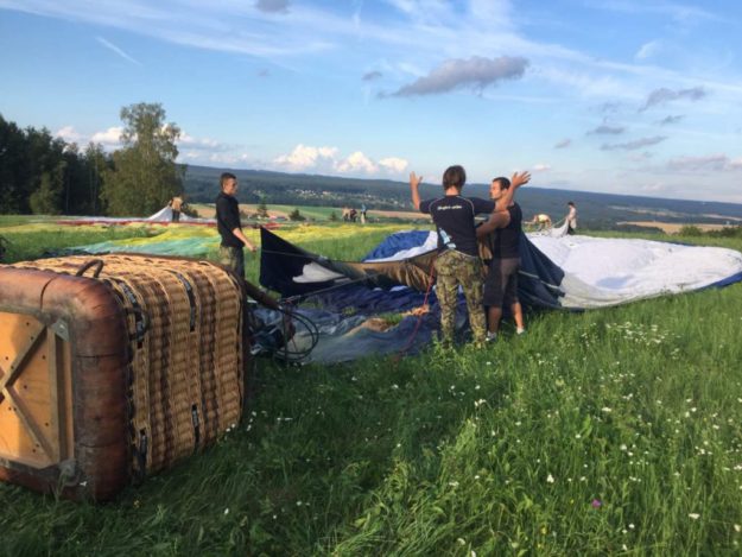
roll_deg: -4.1
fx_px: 622
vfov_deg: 48.2
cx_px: 371
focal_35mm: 29
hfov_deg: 61.7
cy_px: 278
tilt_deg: -7.9
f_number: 2.2
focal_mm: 4.15
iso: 32
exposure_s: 1/682
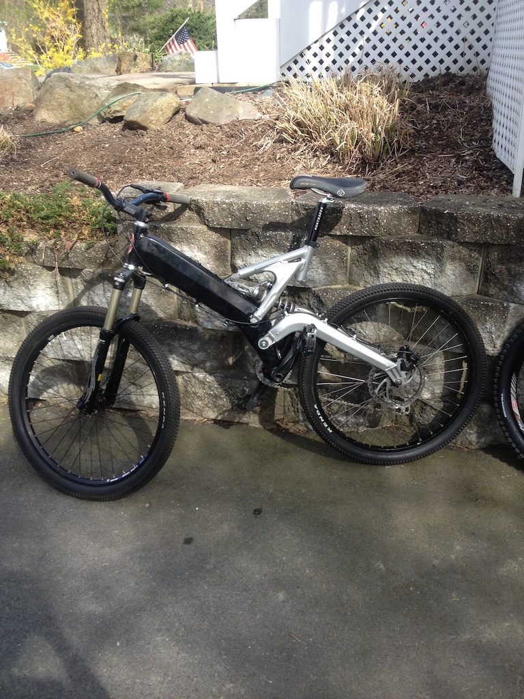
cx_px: 262
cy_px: 350
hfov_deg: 40.7
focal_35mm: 35
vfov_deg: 52.6
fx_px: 706
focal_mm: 4.28
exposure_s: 1/412
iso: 64
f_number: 2.4
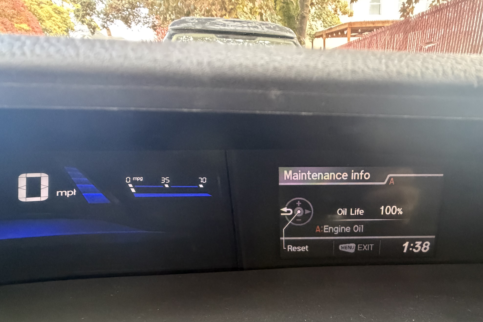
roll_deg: +4.5
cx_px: 298
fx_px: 282
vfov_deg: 56.1
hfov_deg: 79.9
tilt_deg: -27.8
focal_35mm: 21
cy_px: 247
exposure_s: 1/60
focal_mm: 2.22
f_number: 2.2
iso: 800
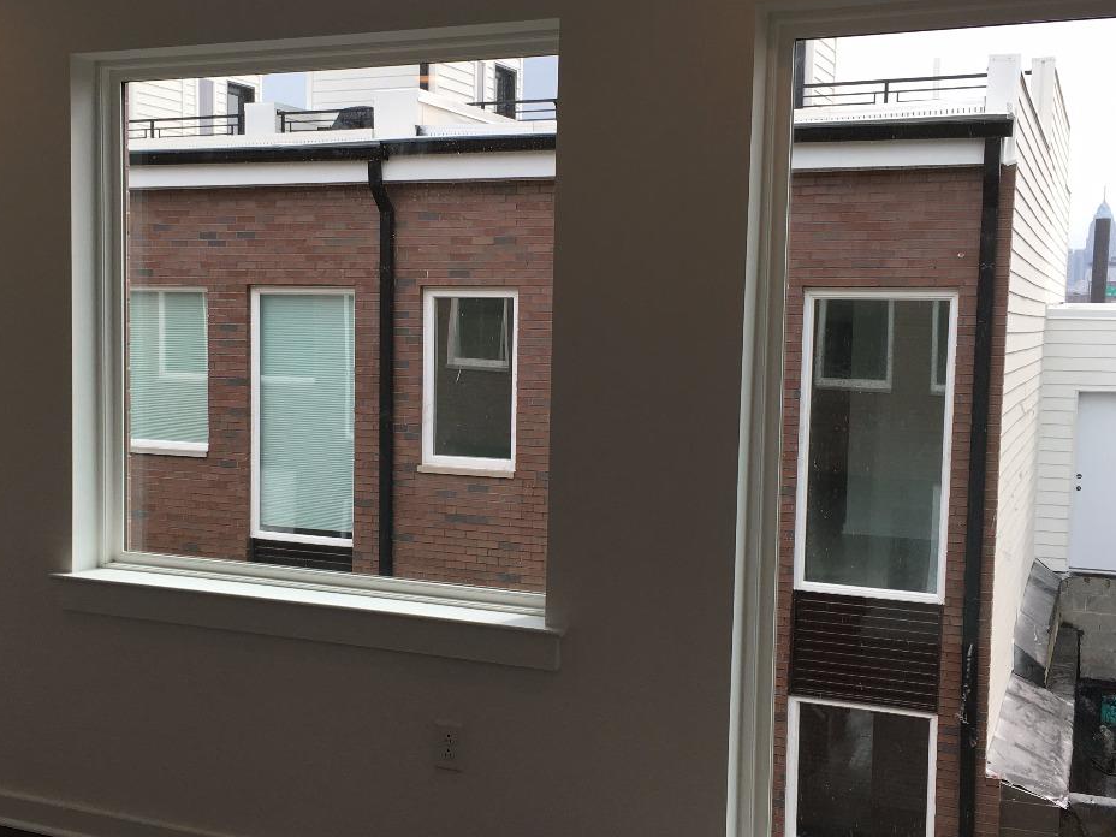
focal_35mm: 45
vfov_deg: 32.2
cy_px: 447
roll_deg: -0.9
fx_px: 1451
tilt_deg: -4.6
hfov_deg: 41.9
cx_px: 467
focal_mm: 4.15
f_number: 2.2
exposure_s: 1/229
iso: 25
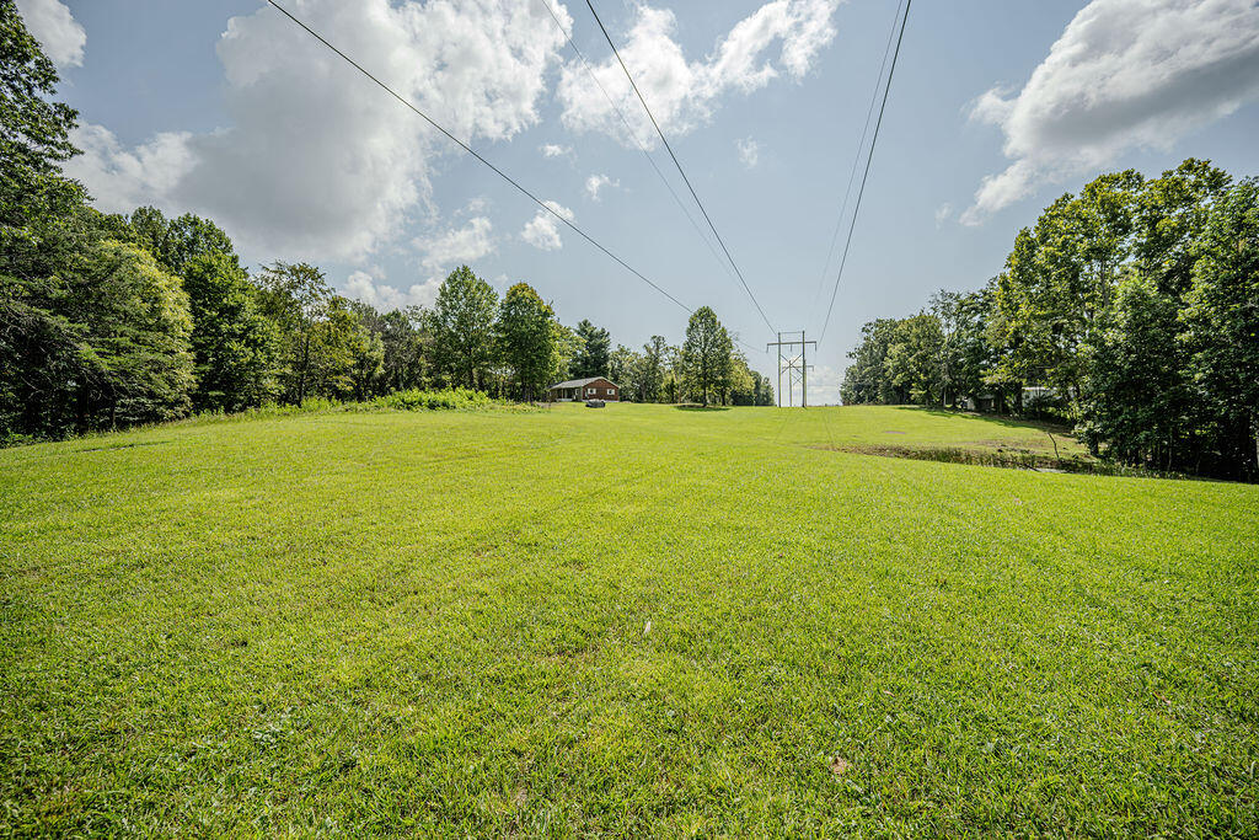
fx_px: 490
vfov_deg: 81.2
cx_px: 630
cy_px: 420
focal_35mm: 14
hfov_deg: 104.2
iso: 250
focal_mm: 14
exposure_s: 1/3200
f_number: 4
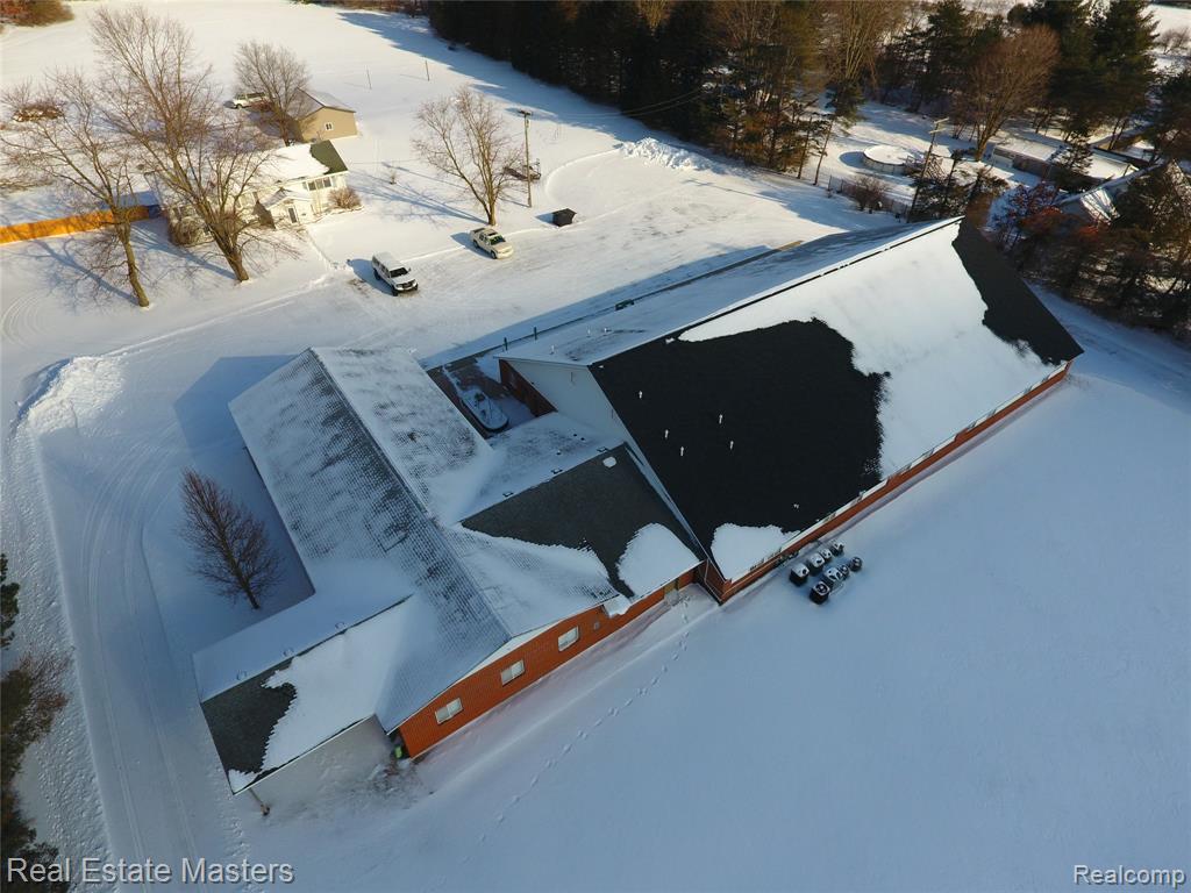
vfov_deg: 66.0
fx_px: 688
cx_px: 596
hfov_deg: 81.7
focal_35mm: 20
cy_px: 446
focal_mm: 3.61
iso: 100
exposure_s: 1/1117
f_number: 2.8
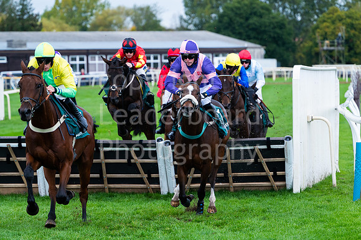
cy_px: 114
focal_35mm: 166
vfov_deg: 8.3
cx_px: 193
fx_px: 1660
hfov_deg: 12.4
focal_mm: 155
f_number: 4
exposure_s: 1/1000
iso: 1000
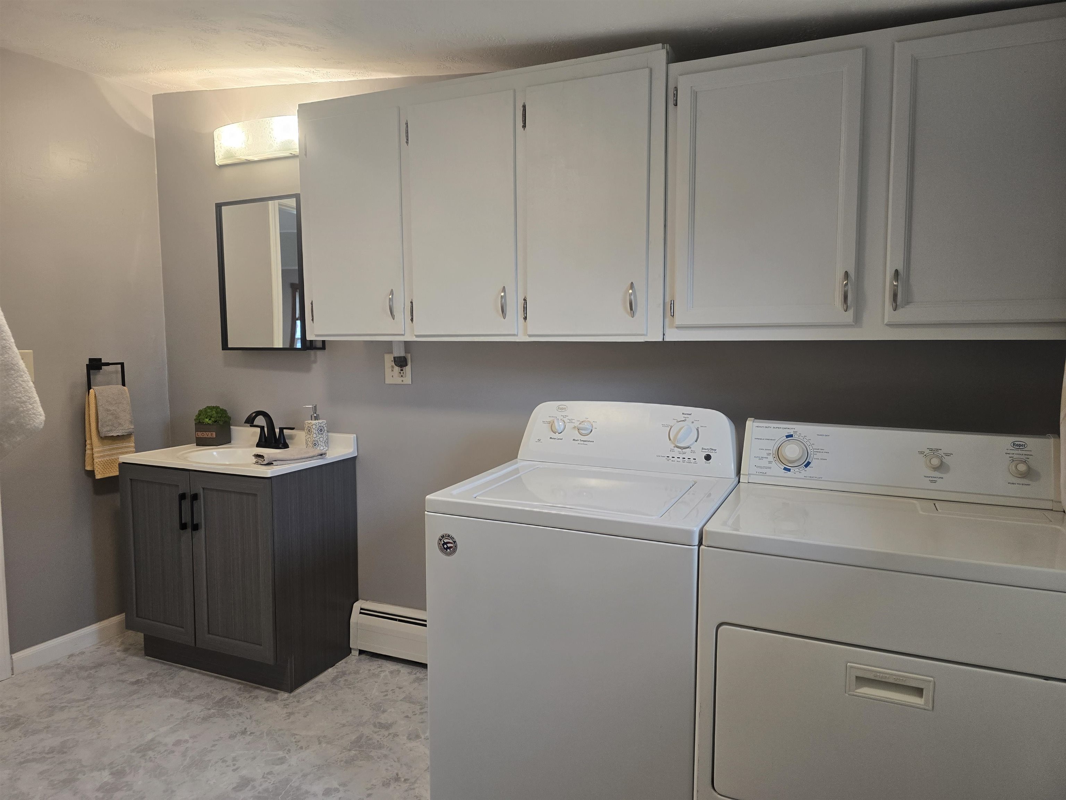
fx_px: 708
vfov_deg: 58.9
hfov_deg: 73.9
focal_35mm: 23
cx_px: 533
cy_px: 400
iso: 160
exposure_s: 1/120
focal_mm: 6.3
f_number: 1.7
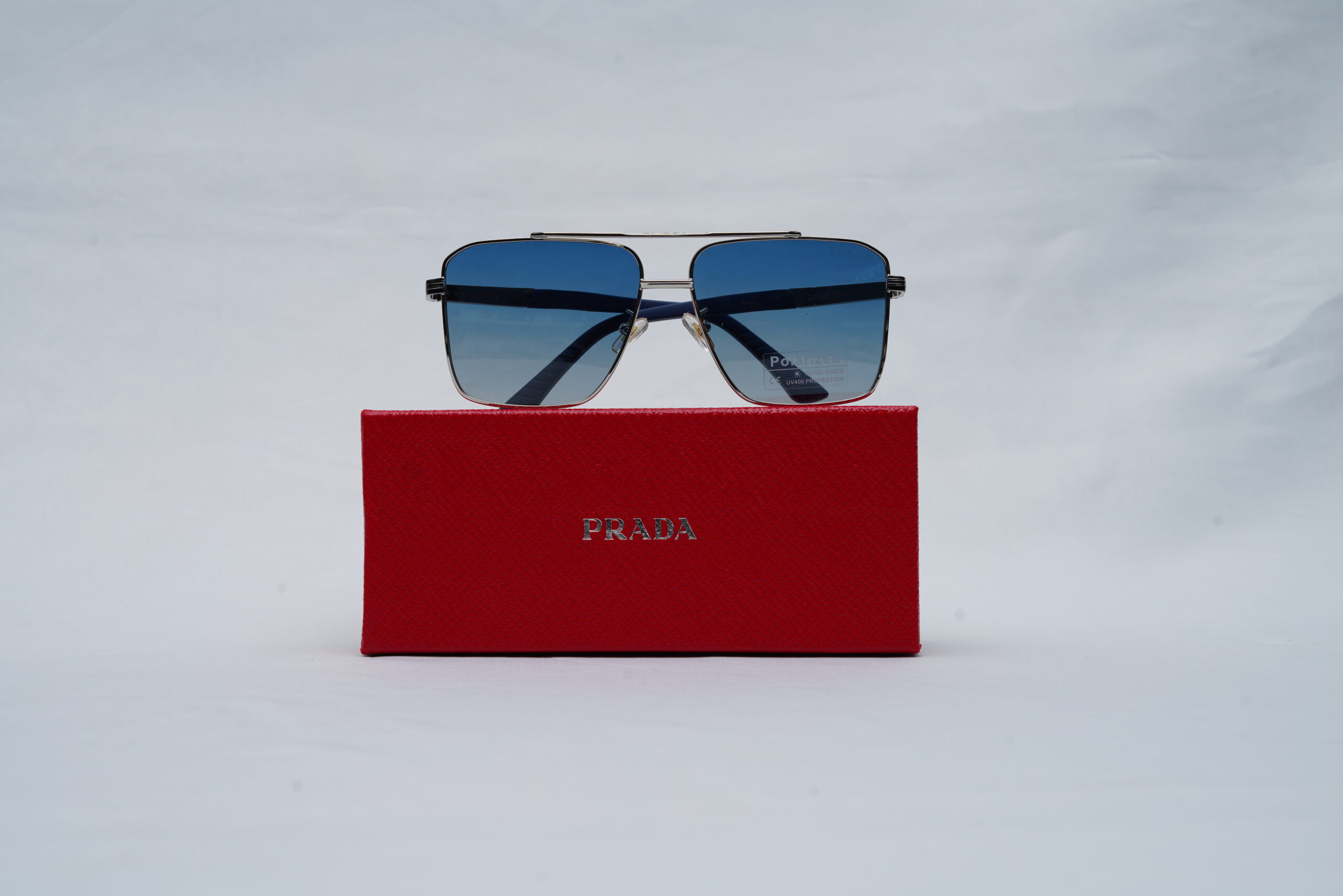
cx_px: 672
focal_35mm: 50
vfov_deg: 27.0
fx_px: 1865
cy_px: 448
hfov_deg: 39.6
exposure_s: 1/160
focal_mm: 50
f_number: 9
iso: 100
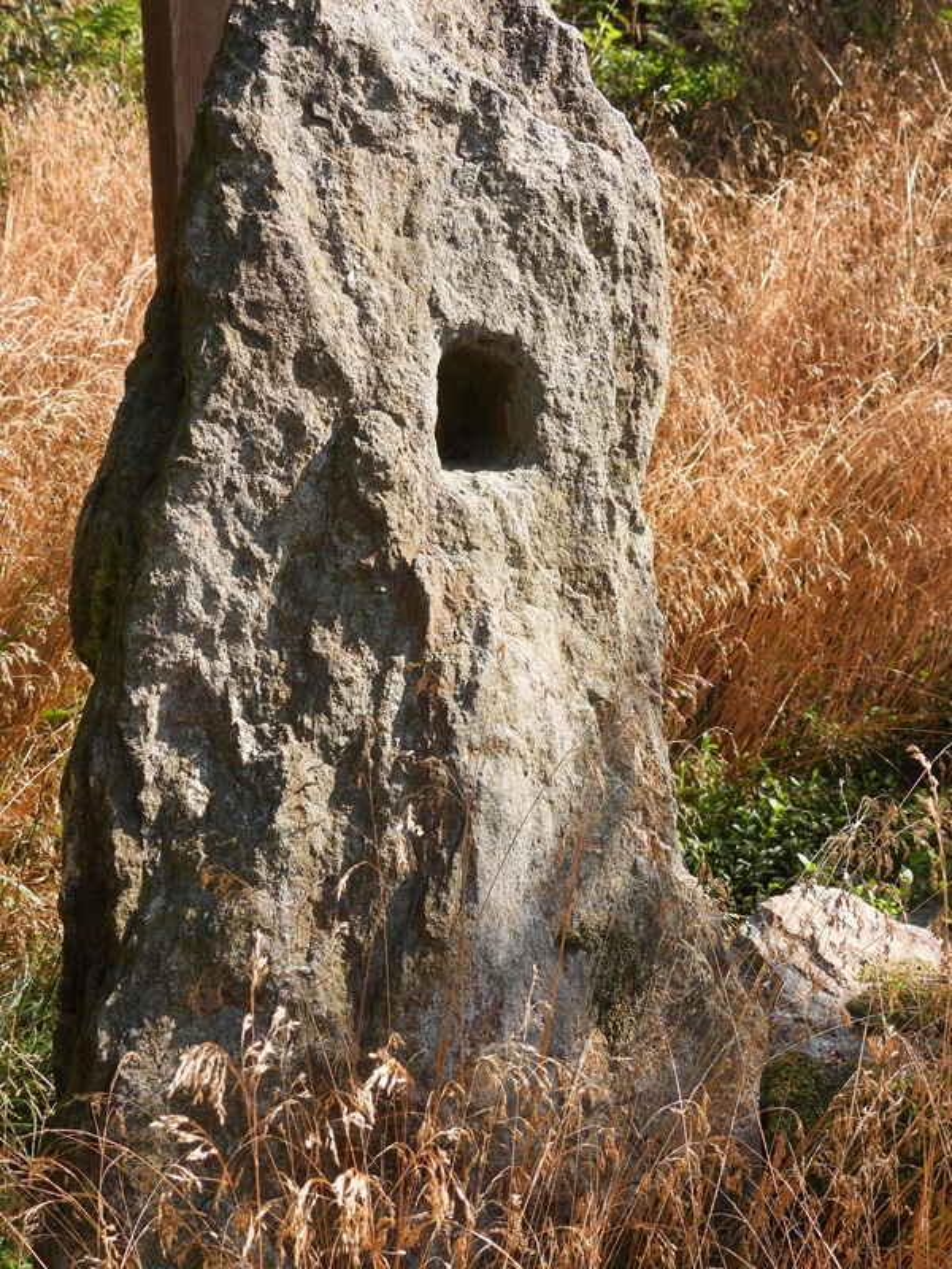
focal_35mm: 55
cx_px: 476
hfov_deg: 26.6
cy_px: 634
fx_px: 2017
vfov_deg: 34.9
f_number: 3.5
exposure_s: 1/500
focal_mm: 9.8
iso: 100
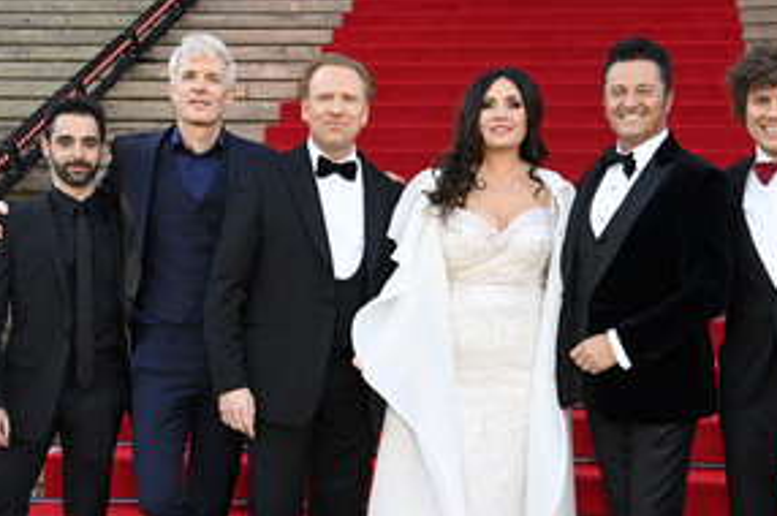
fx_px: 1358
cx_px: 425
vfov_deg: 21.4
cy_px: 361
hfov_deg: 31.9
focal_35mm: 63
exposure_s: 1/250
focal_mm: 40
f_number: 5.6
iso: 640
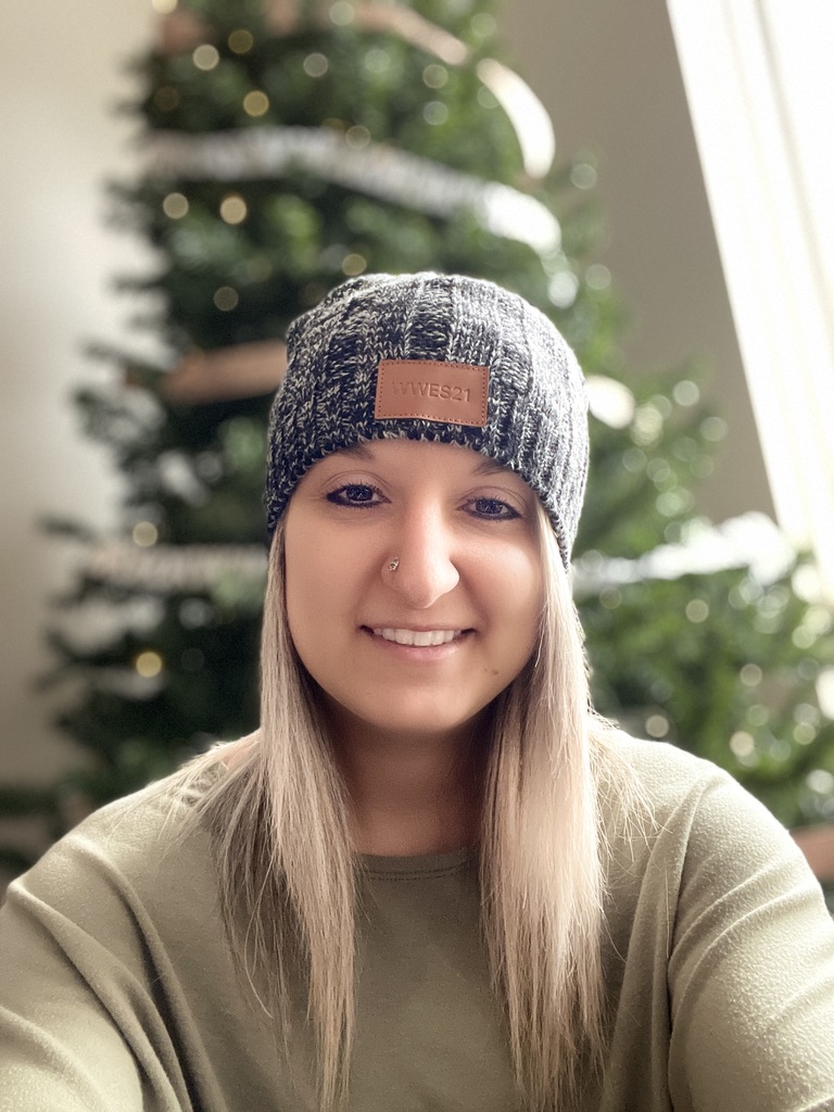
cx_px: 417
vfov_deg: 60.0
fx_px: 964
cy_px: 556
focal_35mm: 30
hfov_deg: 46.8
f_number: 2.2
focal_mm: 2.71
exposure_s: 1/30
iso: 640
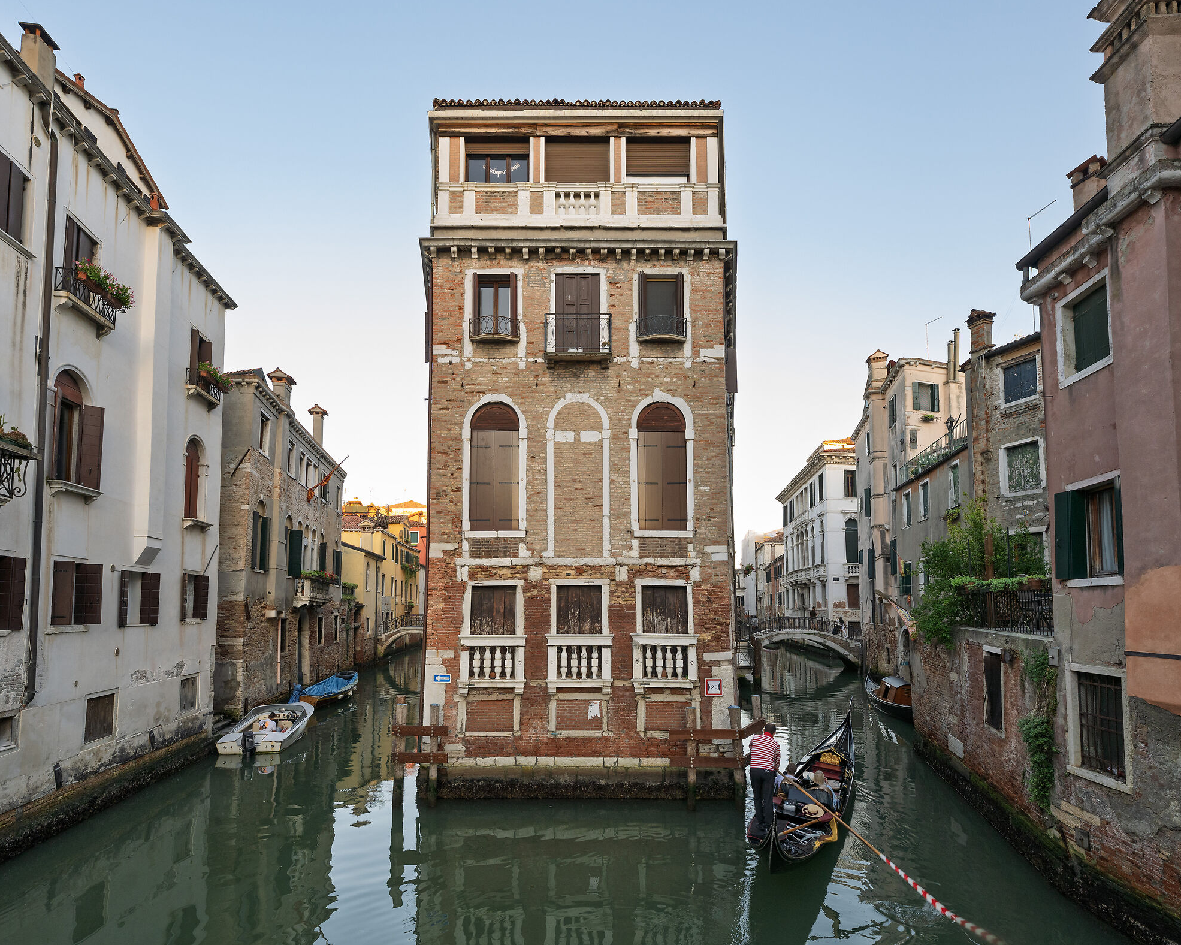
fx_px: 559
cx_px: 589
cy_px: 478
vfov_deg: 80.4
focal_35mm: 16
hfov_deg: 93.1
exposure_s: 1/40
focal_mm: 14
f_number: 8
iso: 400
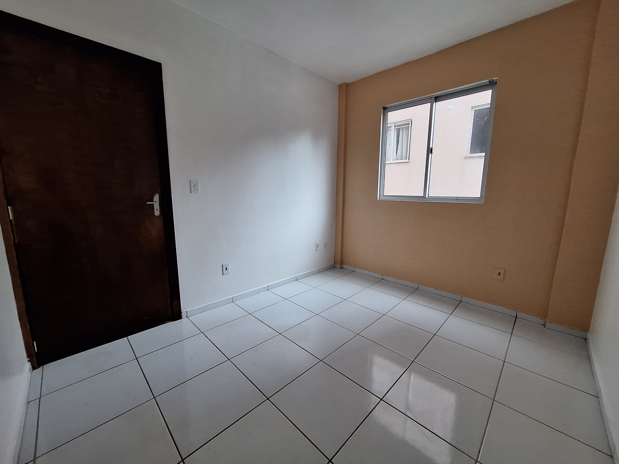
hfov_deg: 106.2
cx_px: 310
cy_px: 232
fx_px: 232
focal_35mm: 13
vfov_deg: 89.9
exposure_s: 1/50
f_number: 2.2
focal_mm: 1.74
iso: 200
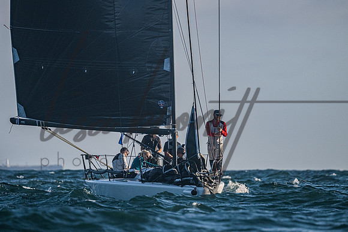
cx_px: 187
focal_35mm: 542
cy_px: 112
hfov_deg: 3.8
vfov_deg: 2.5
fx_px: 5243
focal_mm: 400
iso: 400
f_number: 6.3
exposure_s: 1/4000
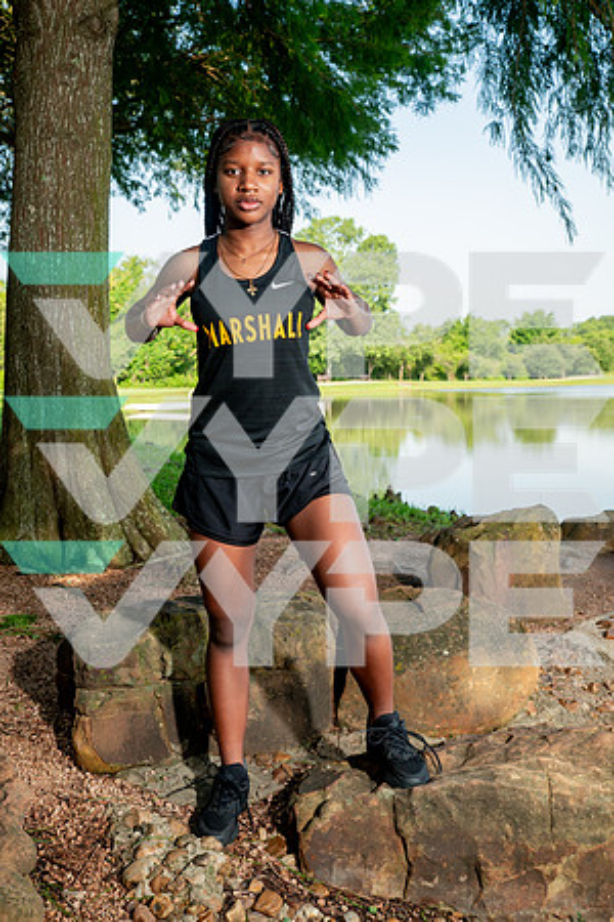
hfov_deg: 30.5
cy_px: 461
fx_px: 1126
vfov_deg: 44.5
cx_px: 307
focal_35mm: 44
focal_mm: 44
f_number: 7.1
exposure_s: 1/200
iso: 200
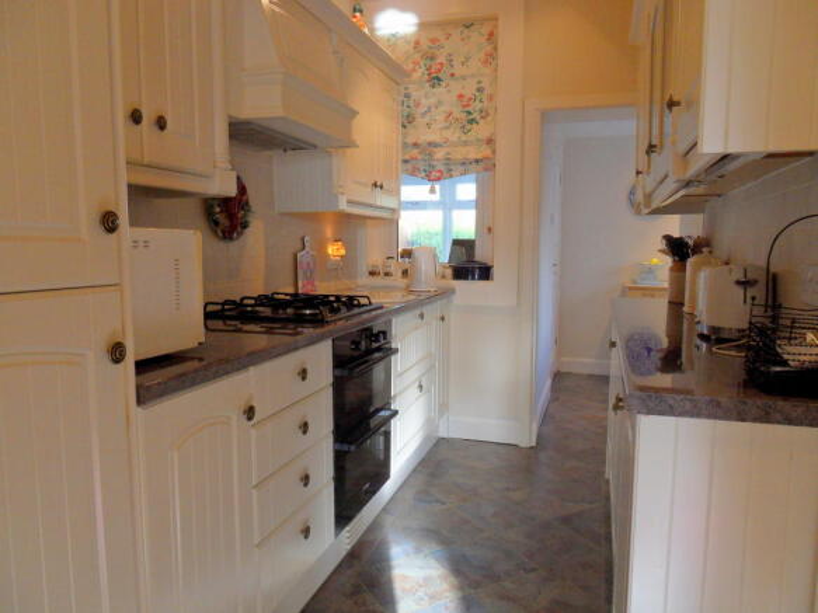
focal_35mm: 24
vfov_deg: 56.8
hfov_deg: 71.6
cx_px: 409
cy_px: 306
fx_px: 567
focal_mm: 4.2
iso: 120
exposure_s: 1/30
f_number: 3.3
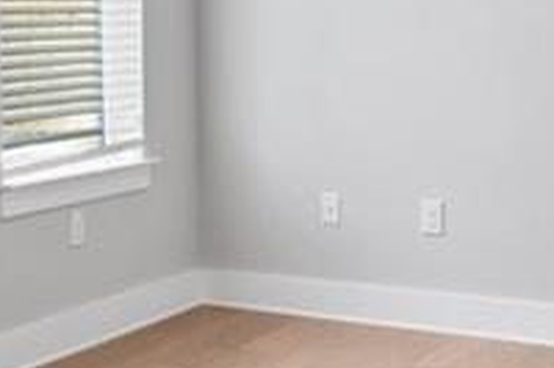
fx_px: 1261
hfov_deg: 24.6
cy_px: 44
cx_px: 169
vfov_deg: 16.4
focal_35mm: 82
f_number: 7.1
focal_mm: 16
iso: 1600
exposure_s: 1/13
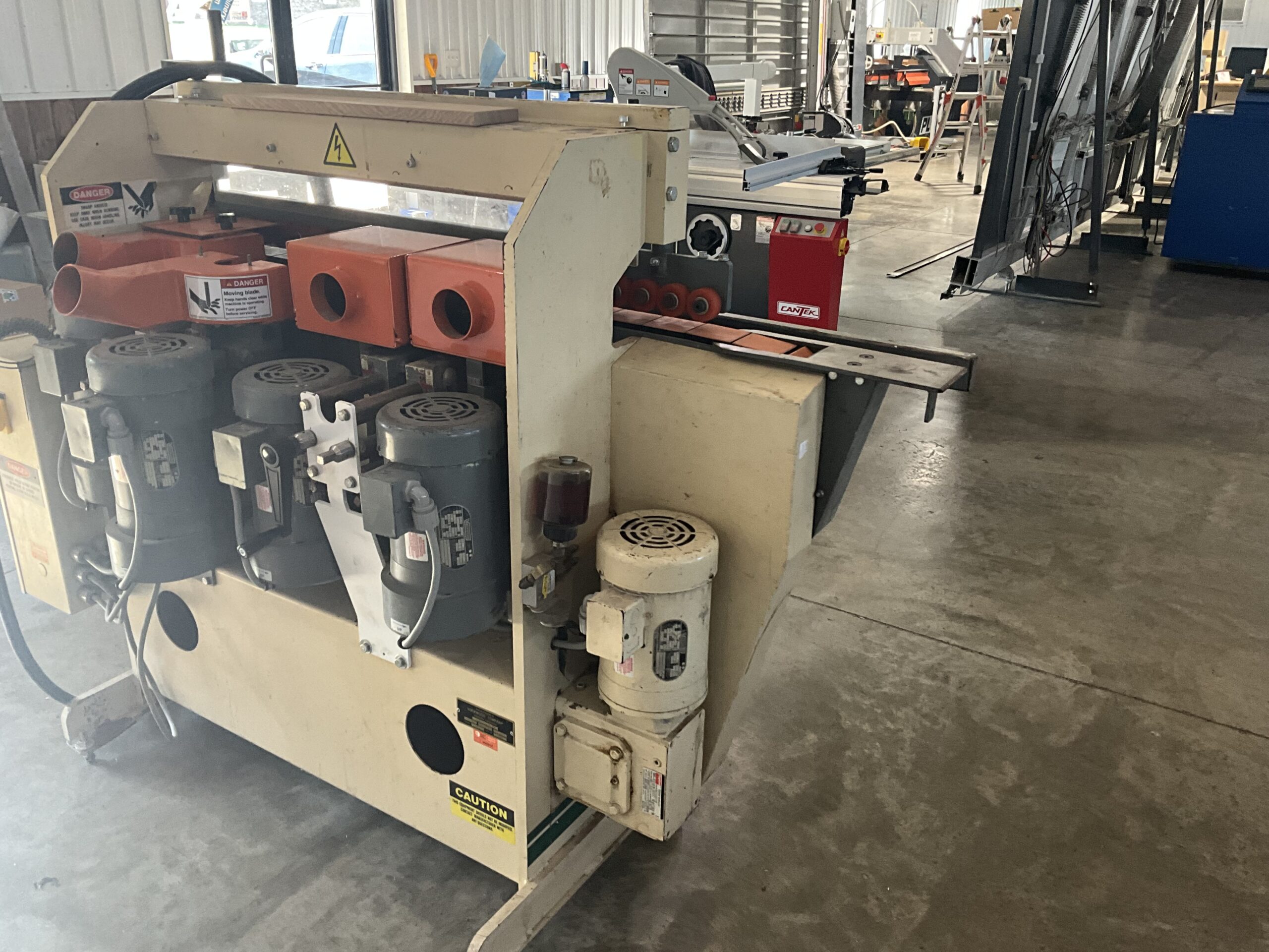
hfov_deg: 61.7
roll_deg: -0.4
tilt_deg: -22.5
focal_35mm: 29
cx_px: 634
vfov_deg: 48.2
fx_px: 1063
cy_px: 476
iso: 80
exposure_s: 1/60
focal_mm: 3
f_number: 1.8
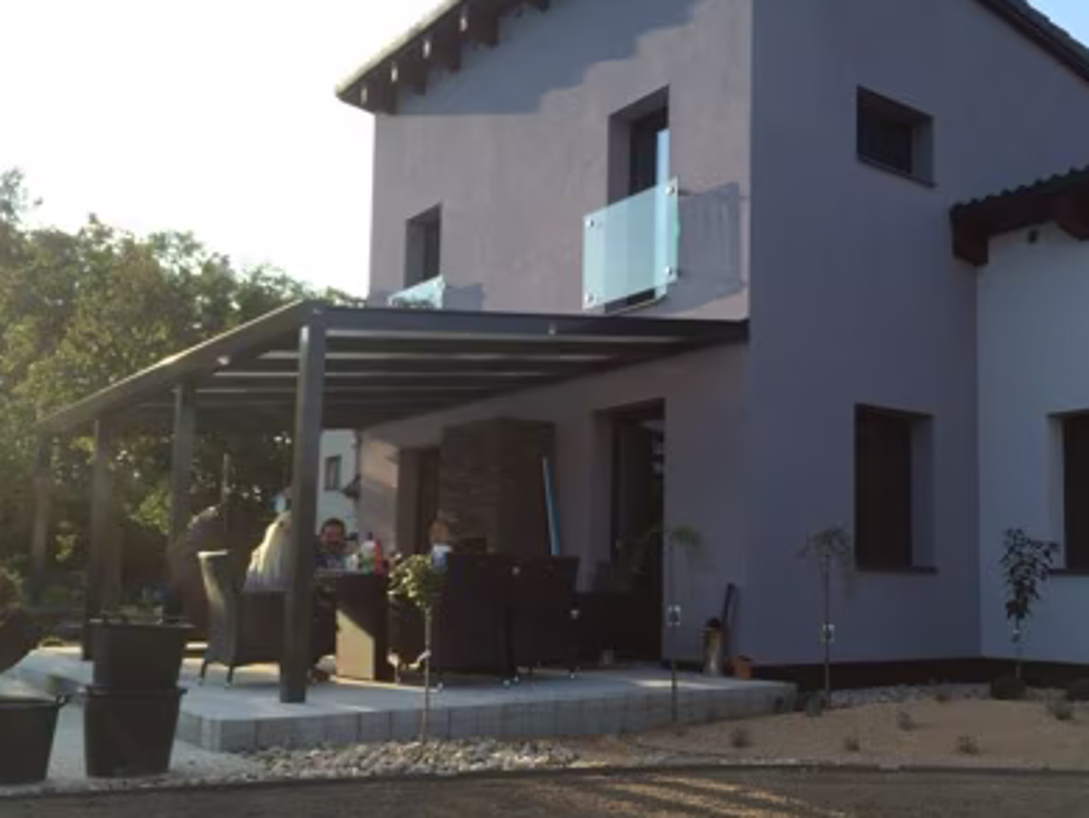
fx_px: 1164
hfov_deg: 49.8
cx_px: 649
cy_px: 476
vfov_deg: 38.6
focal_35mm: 37
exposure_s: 1/873
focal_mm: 4.12
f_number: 2.2
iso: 32
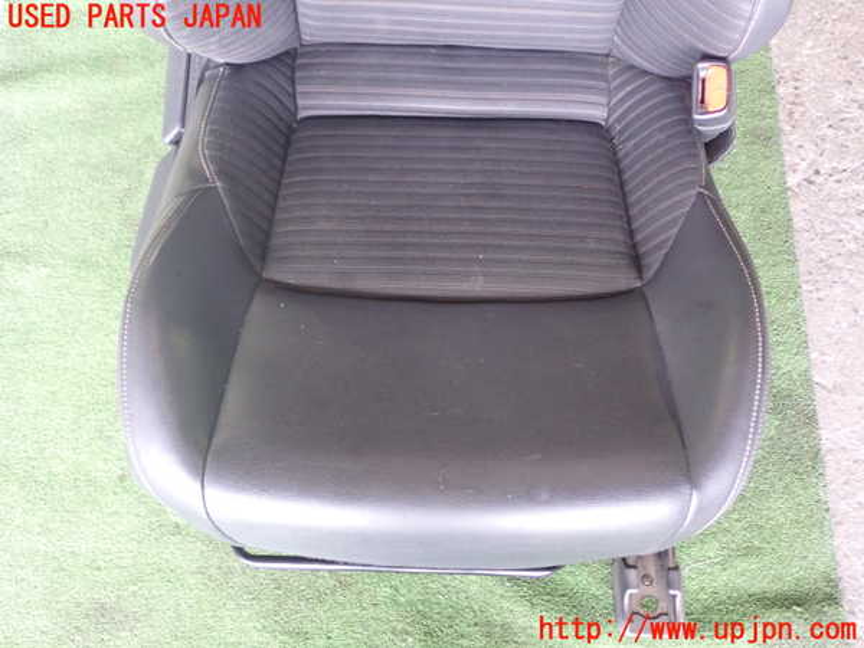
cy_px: 324
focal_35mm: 38
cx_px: 432
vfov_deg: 37.7
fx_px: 948
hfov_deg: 49.0
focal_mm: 6.83
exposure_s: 1/30
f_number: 2.7
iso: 800
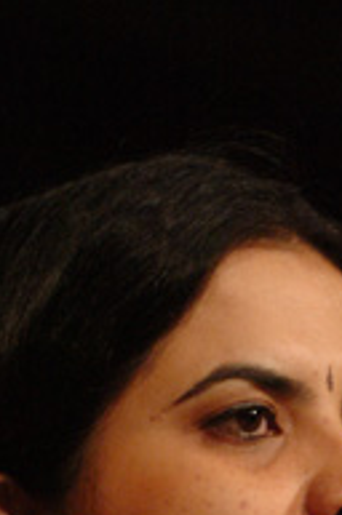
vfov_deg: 3.5
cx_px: 250
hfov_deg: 2.3
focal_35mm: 584
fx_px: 8345
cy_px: 755
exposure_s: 1/160
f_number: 2.8
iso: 800
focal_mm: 125
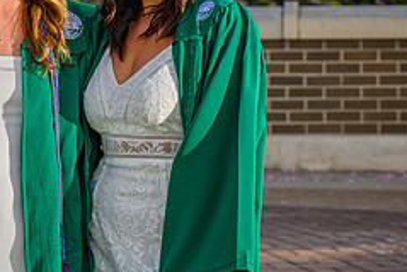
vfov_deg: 4.0
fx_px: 3871
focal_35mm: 342
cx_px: -7
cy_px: 61
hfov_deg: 6.0
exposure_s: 1/200
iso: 80
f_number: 8
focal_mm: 125
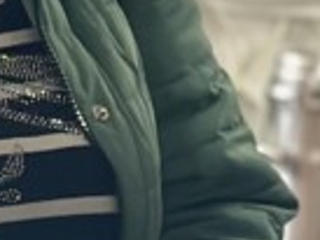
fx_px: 3322
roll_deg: -1.0
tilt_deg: +0.0
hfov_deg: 5.4
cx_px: -409
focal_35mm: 359
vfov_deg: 4.1
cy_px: -128
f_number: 1.78
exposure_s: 1/54
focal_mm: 6.86
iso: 400
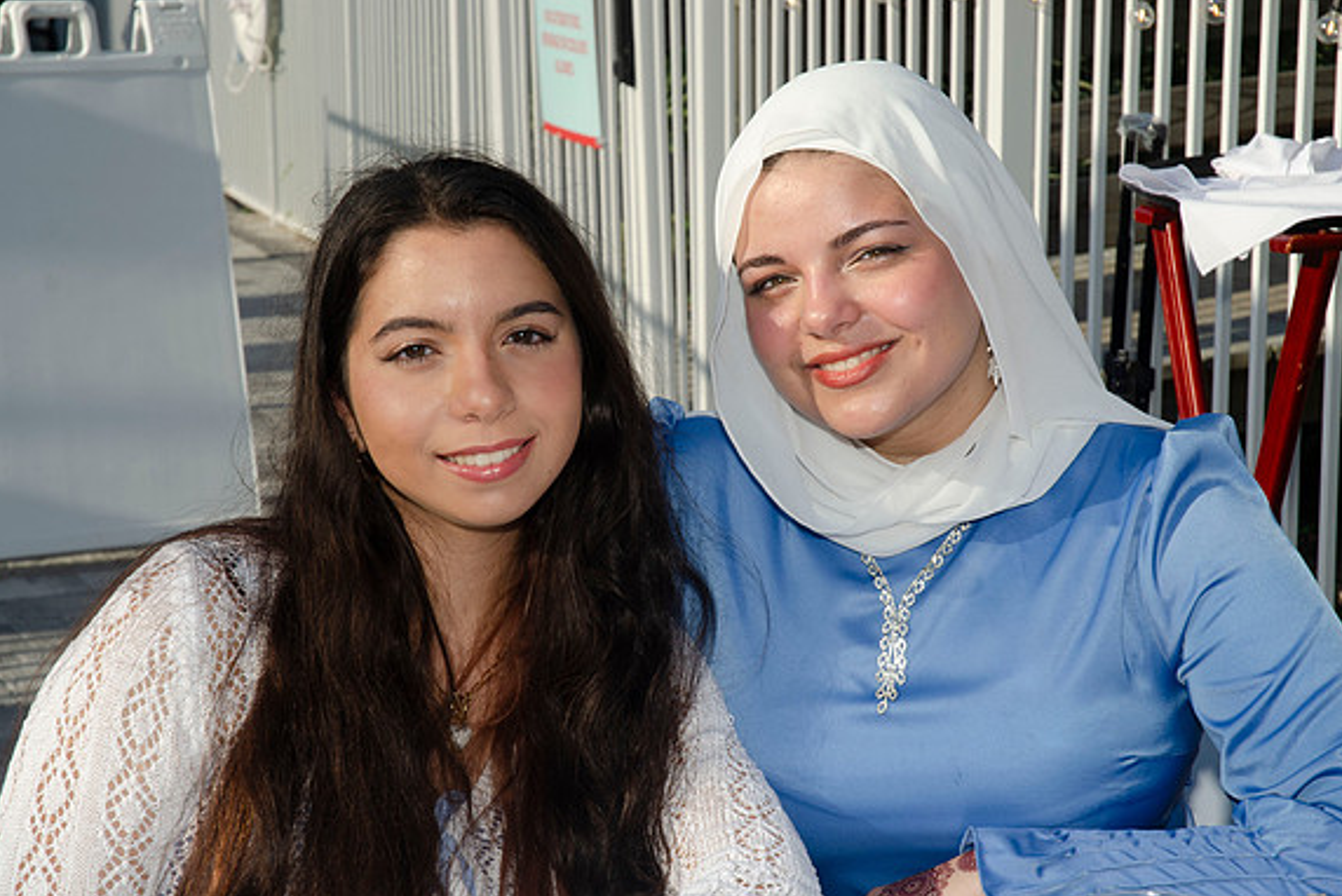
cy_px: 448
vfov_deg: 15.0
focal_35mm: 91
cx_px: 673
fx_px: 3394
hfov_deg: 22.4
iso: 100
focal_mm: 60
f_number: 10
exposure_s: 1/250
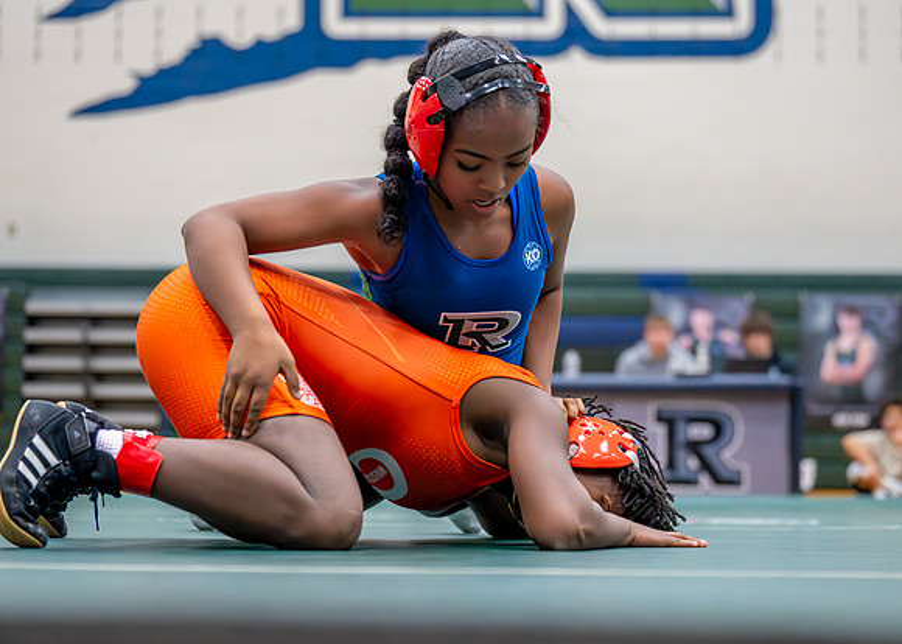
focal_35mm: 85
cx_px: 470
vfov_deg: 16.9
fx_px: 2171
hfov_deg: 23.5
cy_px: 289
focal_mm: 70
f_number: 2.8
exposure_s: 1/1000
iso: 5000
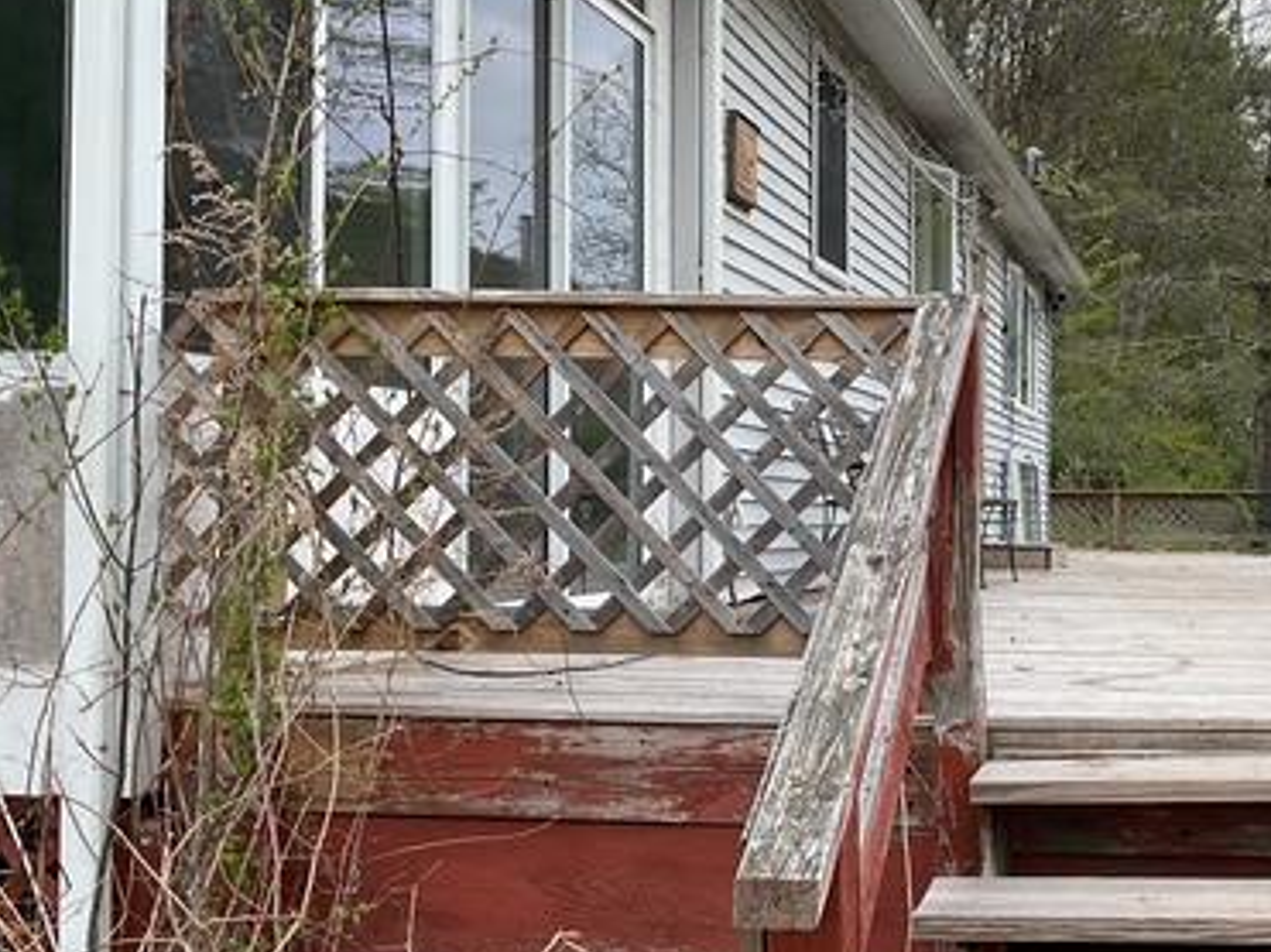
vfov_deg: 29.1
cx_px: 1062
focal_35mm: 50
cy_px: 500
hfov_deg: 36.6
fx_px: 1835
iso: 16
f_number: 1.8
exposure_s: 1/204
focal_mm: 3
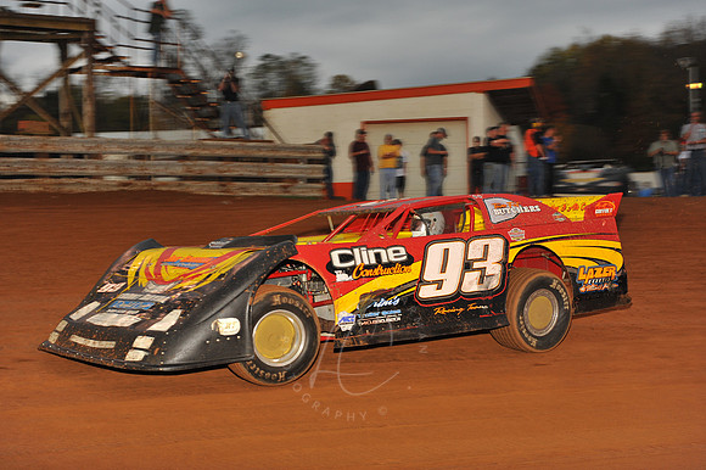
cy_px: 235
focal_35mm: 70
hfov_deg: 28.9
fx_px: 1372
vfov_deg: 19.4
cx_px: 353
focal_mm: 70
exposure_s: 1/320
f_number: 7.1
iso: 800
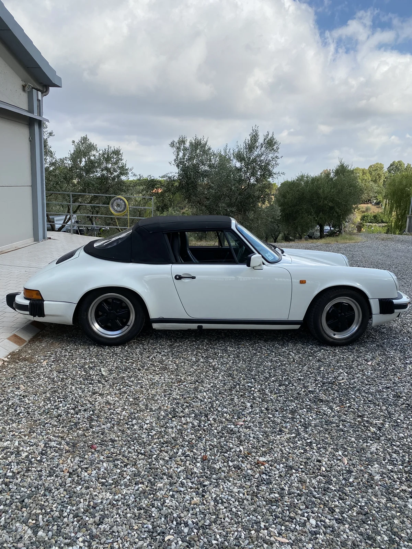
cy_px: 274
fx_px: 413
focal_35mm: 26
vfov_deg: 67.3
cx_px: 206
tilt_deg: -11.8
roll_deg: -3.2
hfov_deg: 53.1
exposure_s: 1/2105
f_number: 1.8
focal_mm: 4.25
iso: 32
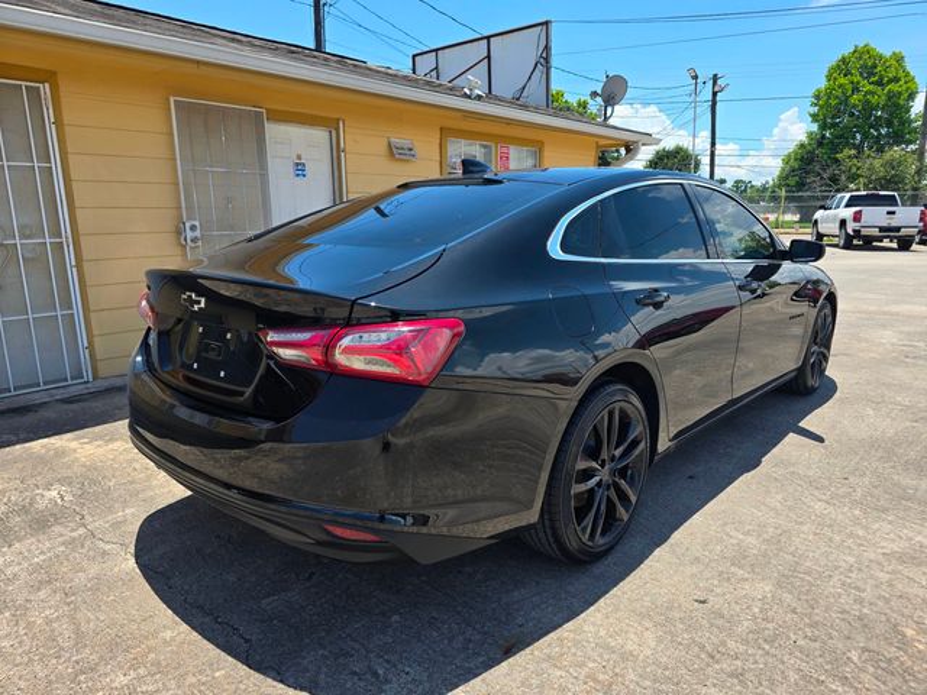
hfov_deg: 73.9
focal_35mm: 23
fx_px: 616
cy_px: 348
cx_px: 464
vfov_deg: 58.9
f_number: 1.7
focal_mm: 6.3
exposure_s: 1/539
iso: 12
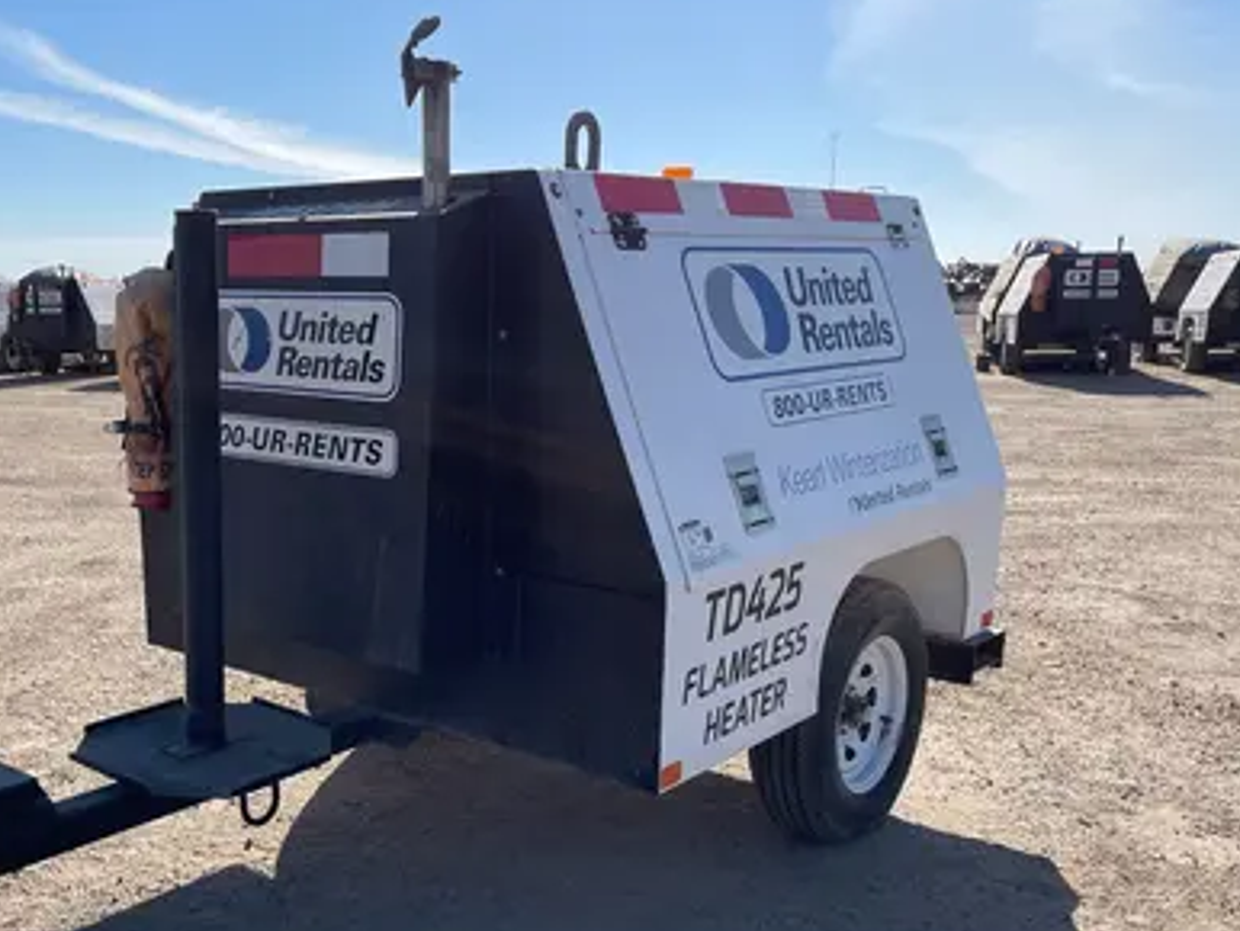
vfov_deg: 38.3
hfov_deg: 49.1
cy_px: 615
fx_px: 1326
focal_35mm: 37
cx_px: 392
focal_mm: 4.2
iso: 50
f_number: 1.6
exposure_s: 1/6897
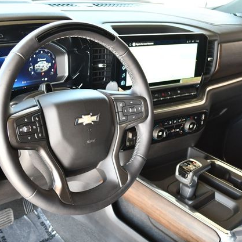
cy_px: 123
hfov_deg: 36.1
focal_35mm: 47
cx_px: 115
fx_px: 372
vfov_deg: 36.1
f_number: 3.5
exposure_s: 1/125
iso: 1000
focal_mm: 18
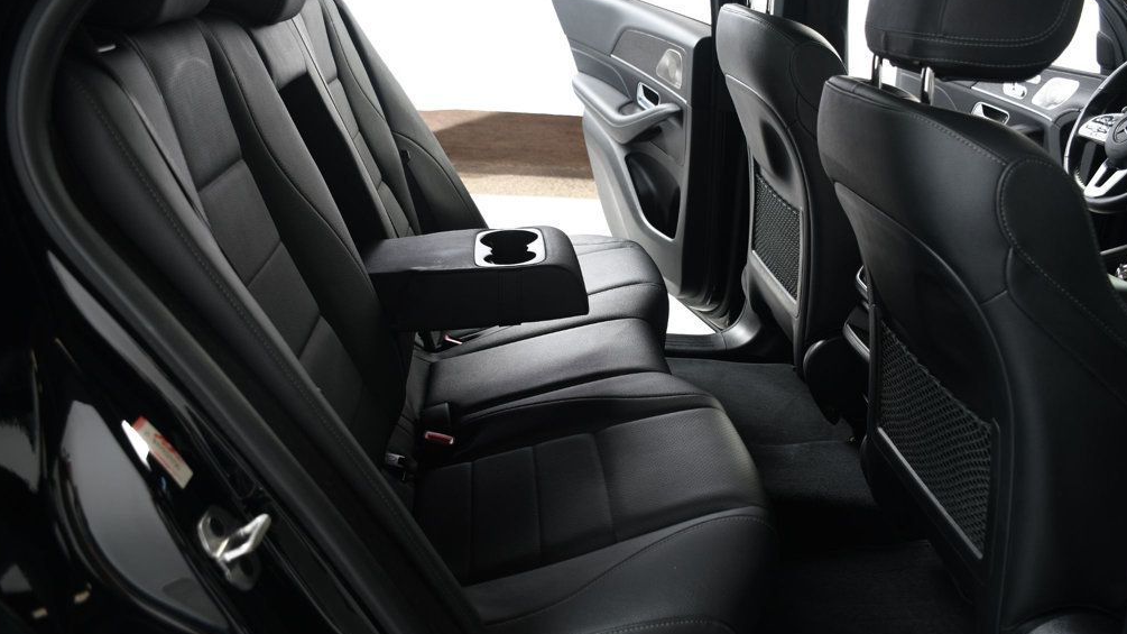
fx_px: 956
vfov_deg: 36.6
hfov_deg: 61.0
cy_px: 297
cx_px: 569
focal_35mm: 32
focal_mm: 20
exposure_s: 1/160
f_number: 3.5
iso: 100
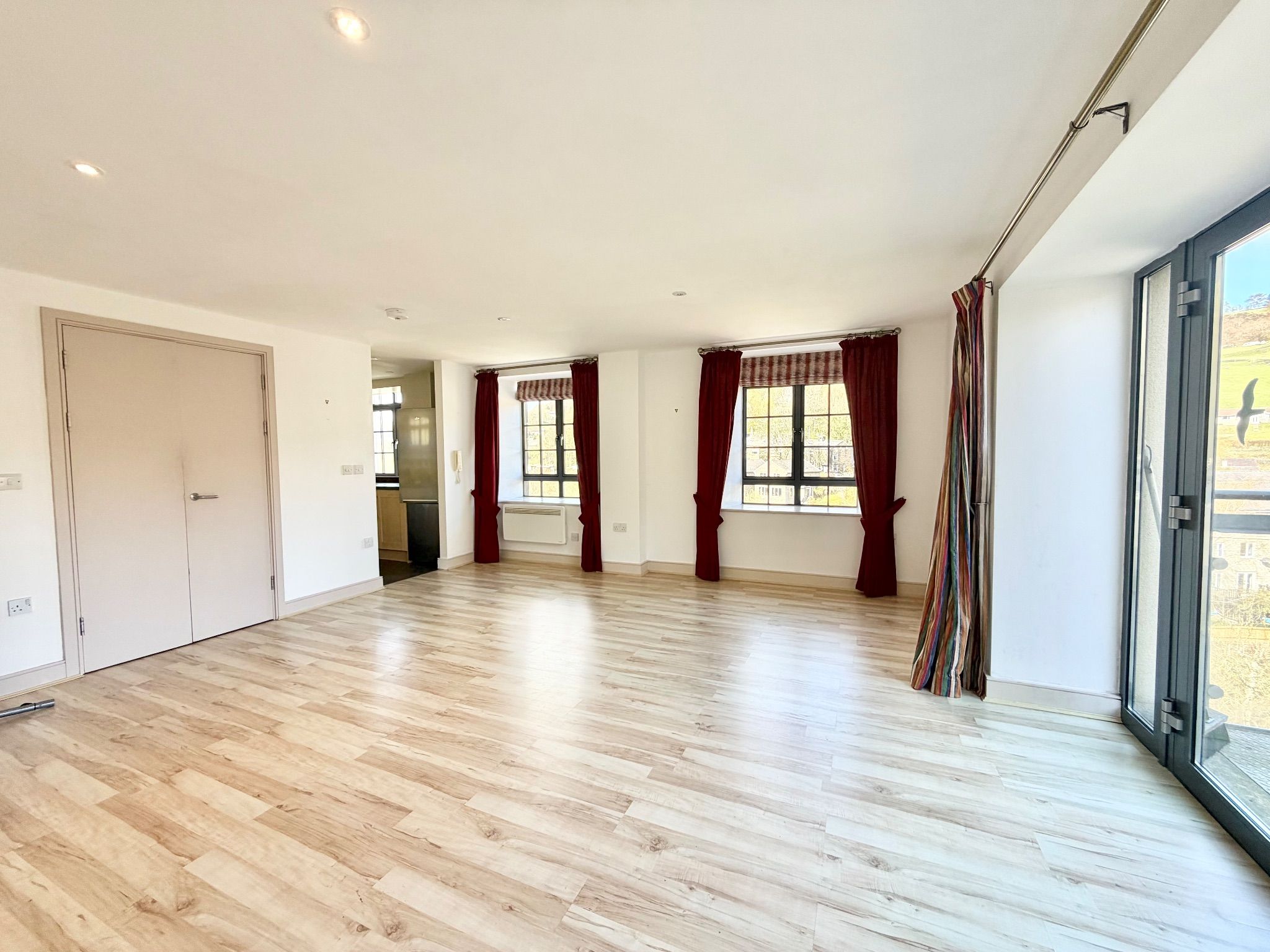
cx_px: 635
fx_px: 514
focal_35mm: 14
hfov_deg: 102.1
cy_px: 476
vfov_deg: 85.7
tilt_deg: -2.4
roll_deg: +0.7
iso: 80
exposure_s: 1/121
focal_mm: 2.22
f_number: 2.2
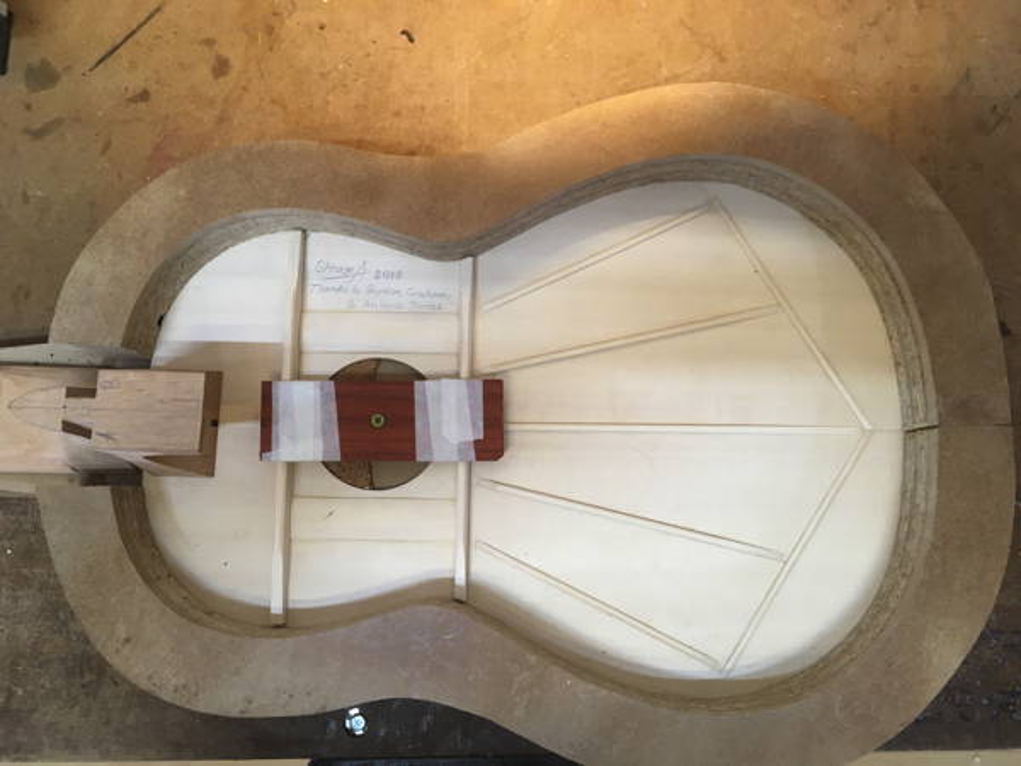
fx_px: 855
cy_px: 383
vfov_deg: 48.2
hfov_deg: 61.7
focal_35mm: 29
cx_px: 510
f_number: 2.2
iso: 80
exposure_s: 1/33
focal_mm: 4.15
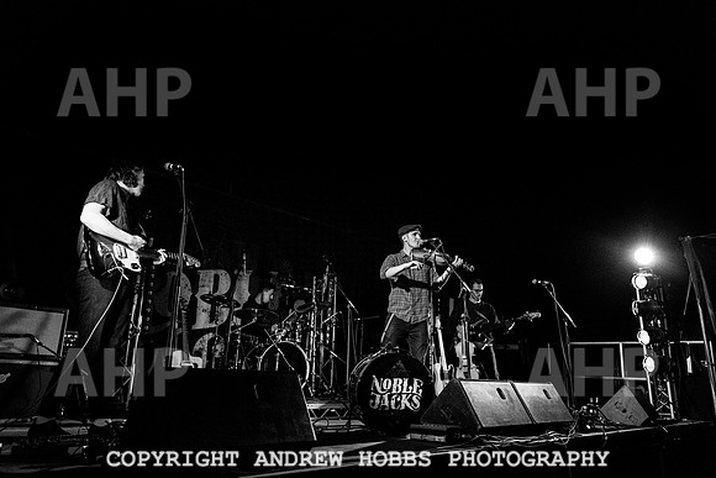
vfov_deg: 51.4
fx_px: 496
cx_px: 358
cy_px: 239
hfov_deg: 71.6
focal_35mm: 25
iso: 6400
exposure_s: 1/1000
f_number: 4
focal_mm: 24
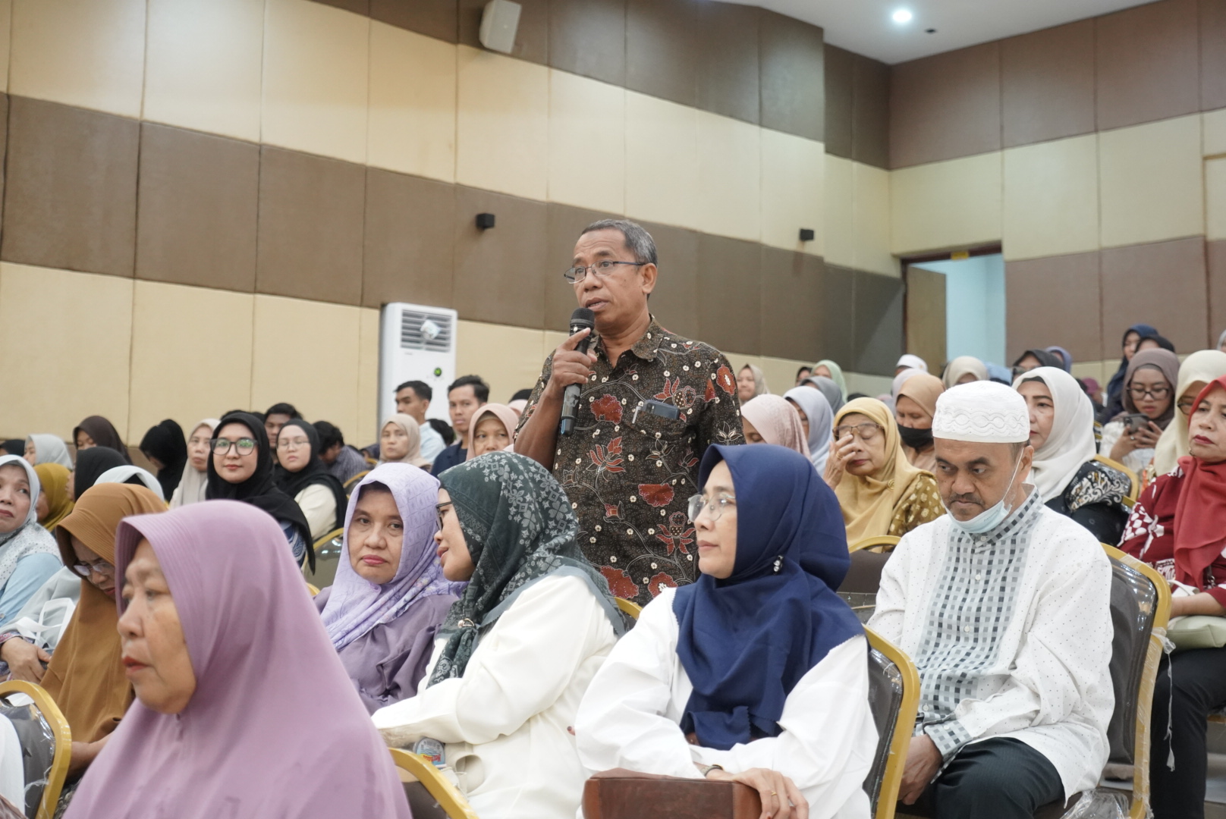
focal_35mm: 44
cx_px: 613
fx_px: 1499
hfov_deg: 44.5
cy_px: 410
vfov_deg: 30.6
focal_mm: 44
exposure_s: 1/125
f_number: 4
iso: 6400
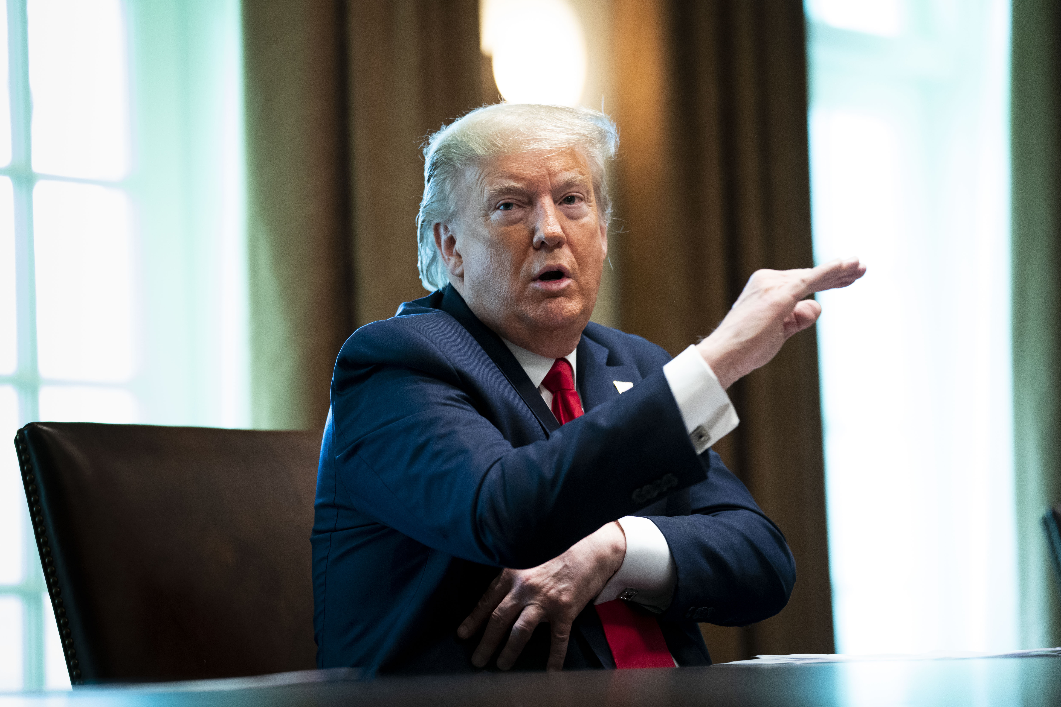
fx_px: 3802
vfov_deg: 10.6
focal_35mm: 129
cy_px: 354
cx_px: 530
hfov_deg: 15.9
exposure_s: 1/200
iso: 3200
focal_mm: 129
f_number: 2.8
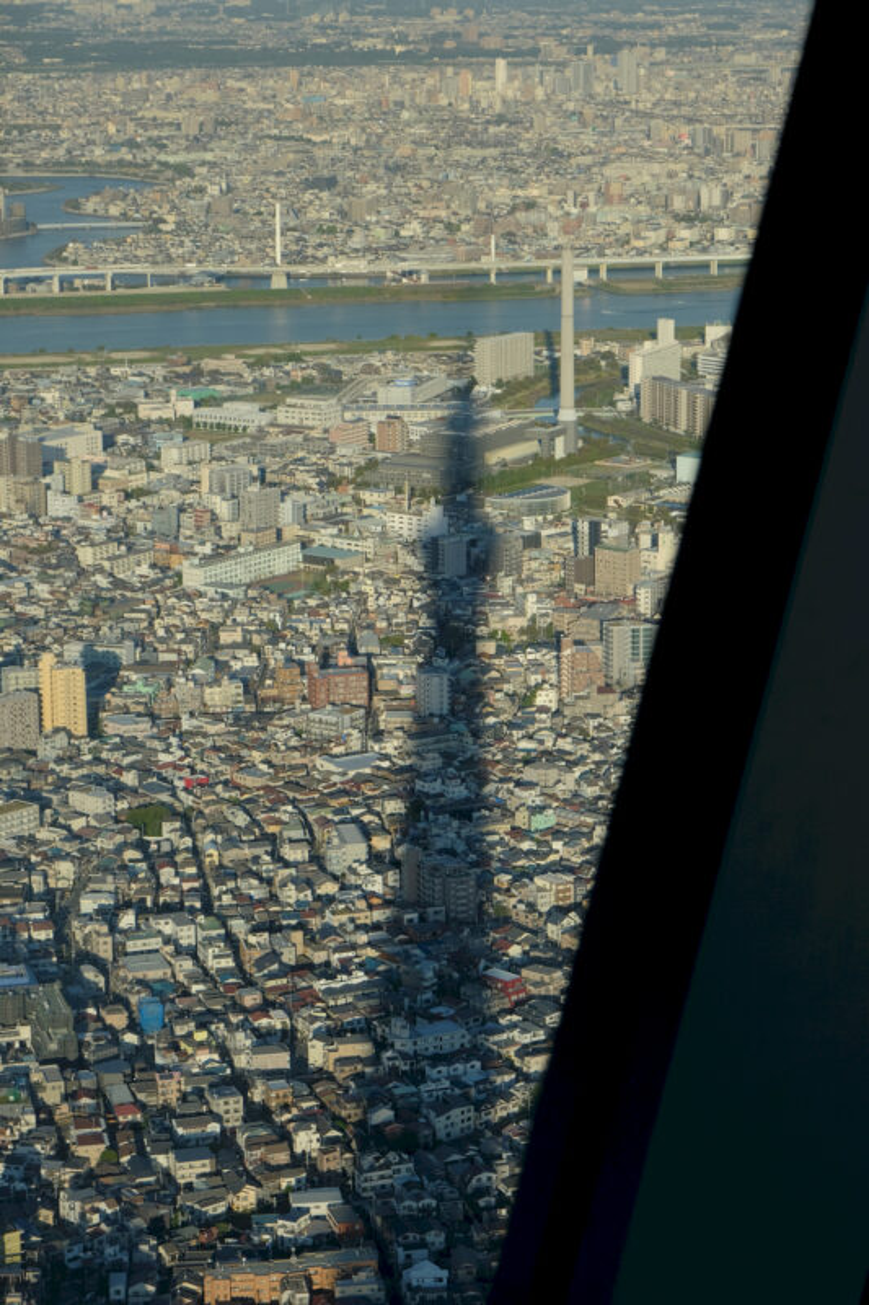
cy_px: 652
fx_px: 3006
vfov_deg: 24.5
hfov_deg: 16.4
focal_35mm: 83
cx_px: 434
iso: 320
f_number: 9
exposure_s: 1/250
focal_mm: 55
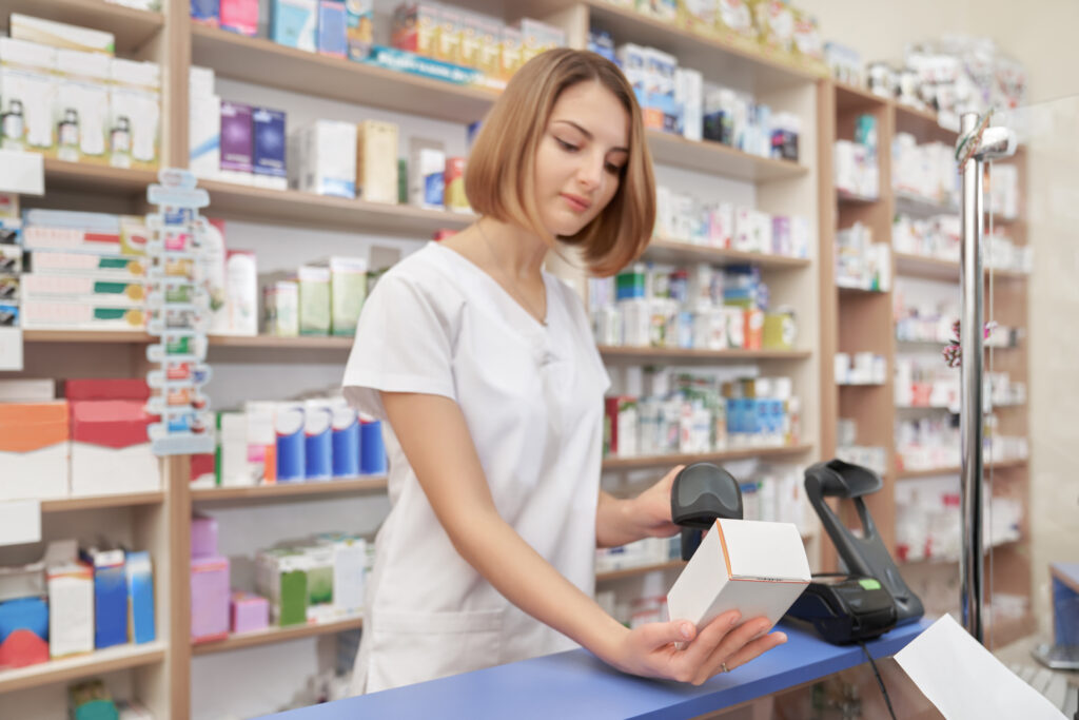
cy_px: 360
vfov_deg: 43.6
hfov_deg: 61.9
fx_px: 899
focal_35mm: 30
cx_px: 540
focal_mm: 30
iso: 250
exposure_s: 1/160
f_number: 3.2
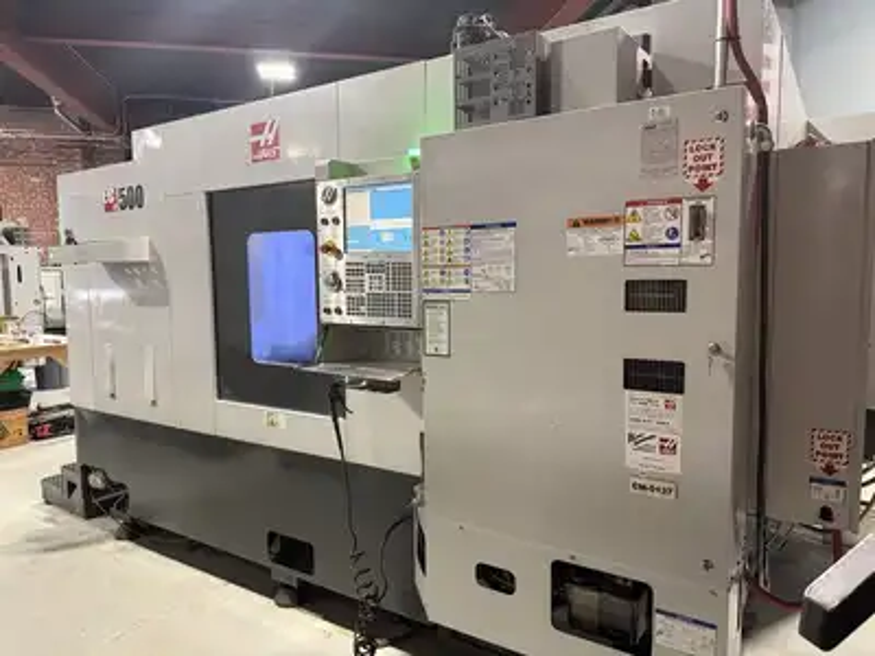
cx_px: 438
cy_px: 328
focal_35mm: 24
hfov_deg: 71.6
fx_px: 607
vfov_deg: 56.8
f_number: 1.8
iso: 320
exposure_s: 1/60
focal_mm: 6.8
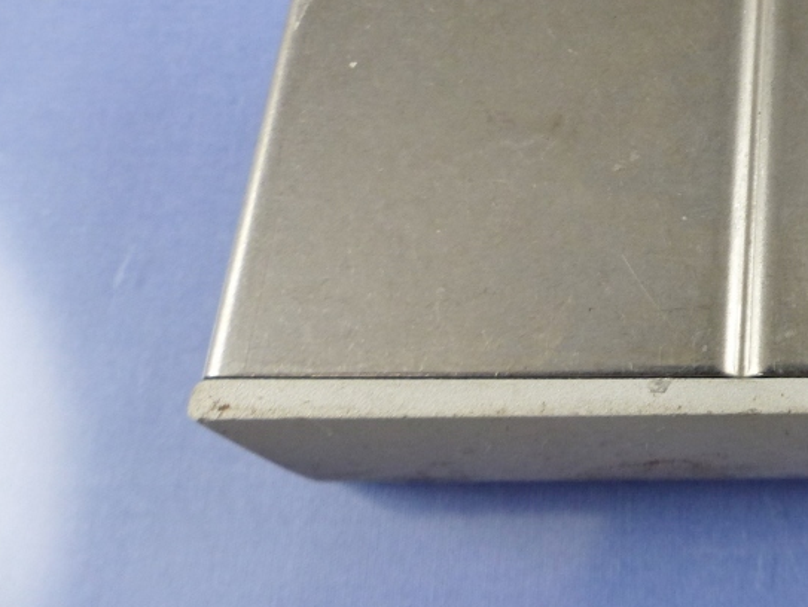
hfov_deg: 38.2
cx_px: 740
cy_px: 187
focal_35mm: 46
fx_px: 1074
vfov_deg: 31.2
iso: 160
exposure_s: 1/60
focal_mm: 4.5
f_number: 2.8
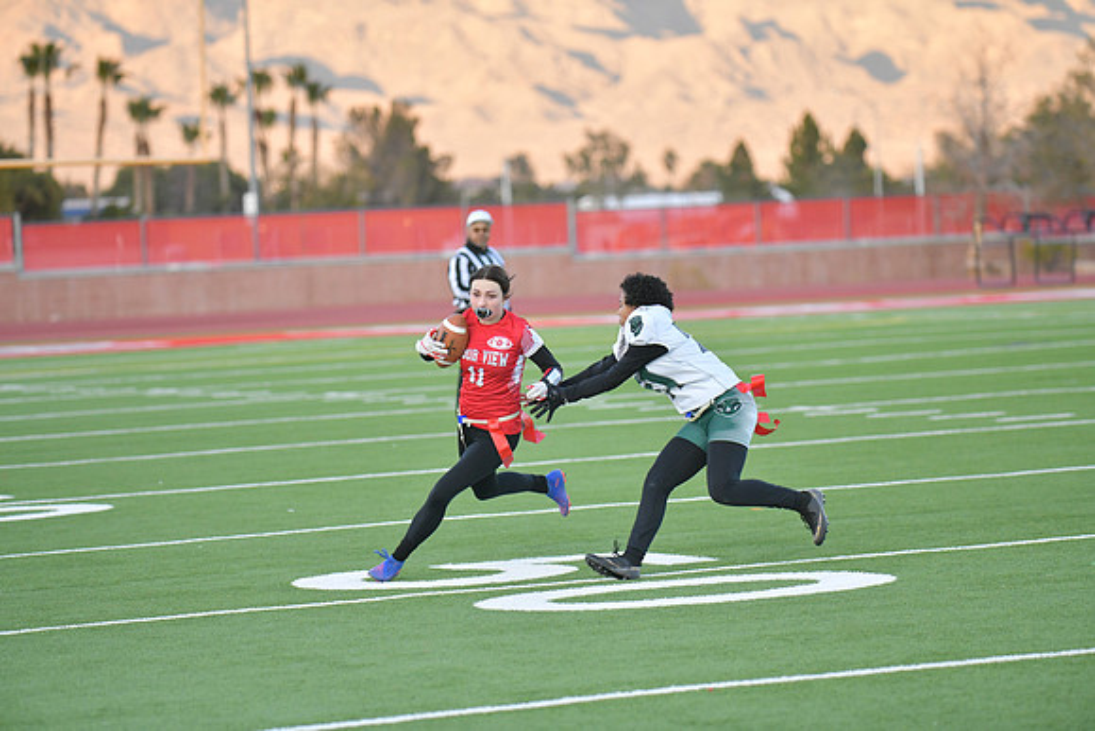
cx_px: 548
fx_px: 4715
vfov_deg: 8.9
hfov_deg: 13.2
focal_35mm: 155
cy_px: 366
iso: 2000
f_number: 2.8
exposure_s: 1/3200
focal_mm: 155
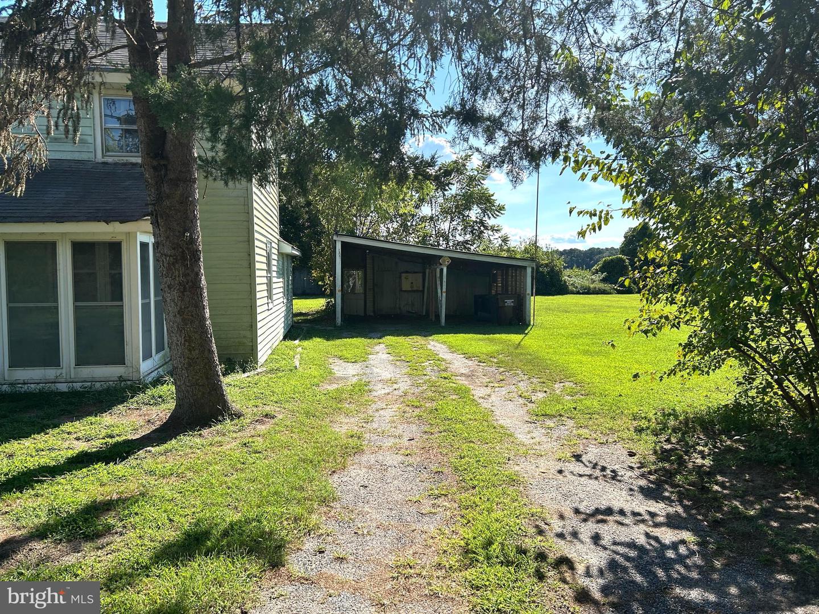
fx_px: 615
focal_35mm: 26
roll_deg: +0.0
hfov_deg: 67.3
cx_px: 410
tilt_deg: -4.1
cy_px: 307
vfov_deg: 53.1
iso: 50
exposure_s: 1/2353
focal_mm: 5.7
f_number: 1.5
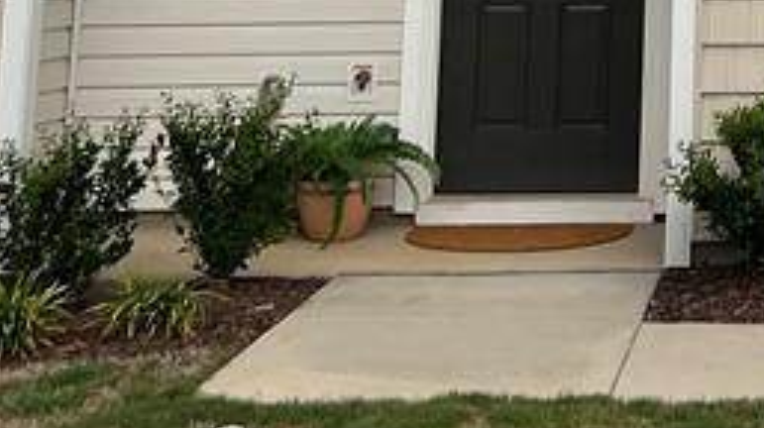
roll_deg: +0.2
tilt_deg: +11.7
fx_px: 2287
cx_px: 895
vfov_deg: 9.6
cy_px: -556
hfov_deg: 18.1
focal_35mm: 113
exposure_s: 1/632
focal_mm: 5.7
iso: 50
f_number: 1.5
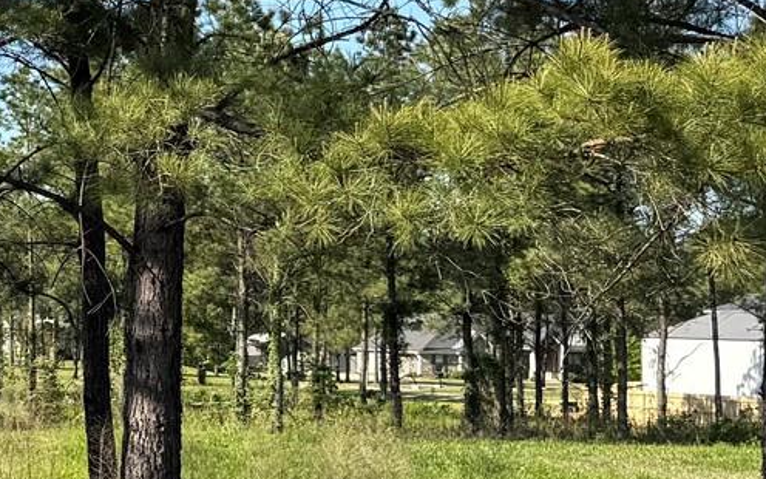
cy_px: 156
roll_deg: -0.9
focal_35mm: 105
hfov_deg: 17.3
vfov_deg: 12.4
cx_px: -479
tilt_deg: +4.7
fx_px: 2192
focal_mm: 6.76
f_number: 1.78
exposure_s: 1/1901
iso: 80
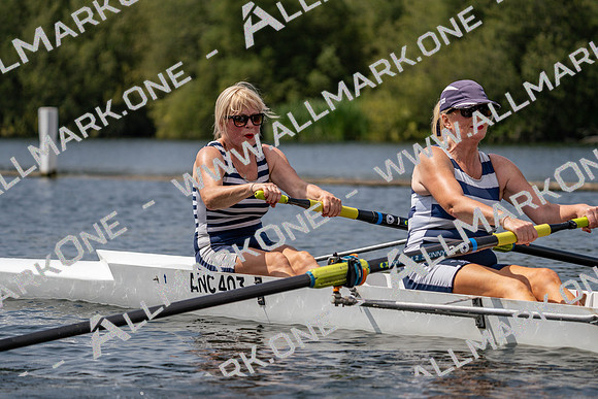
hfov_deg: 10.3
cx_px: 299
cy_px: 200
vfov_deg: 6.9
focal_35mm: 200
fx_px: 3323
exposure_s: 1/1600
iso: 160
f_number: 5.6
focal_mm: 200
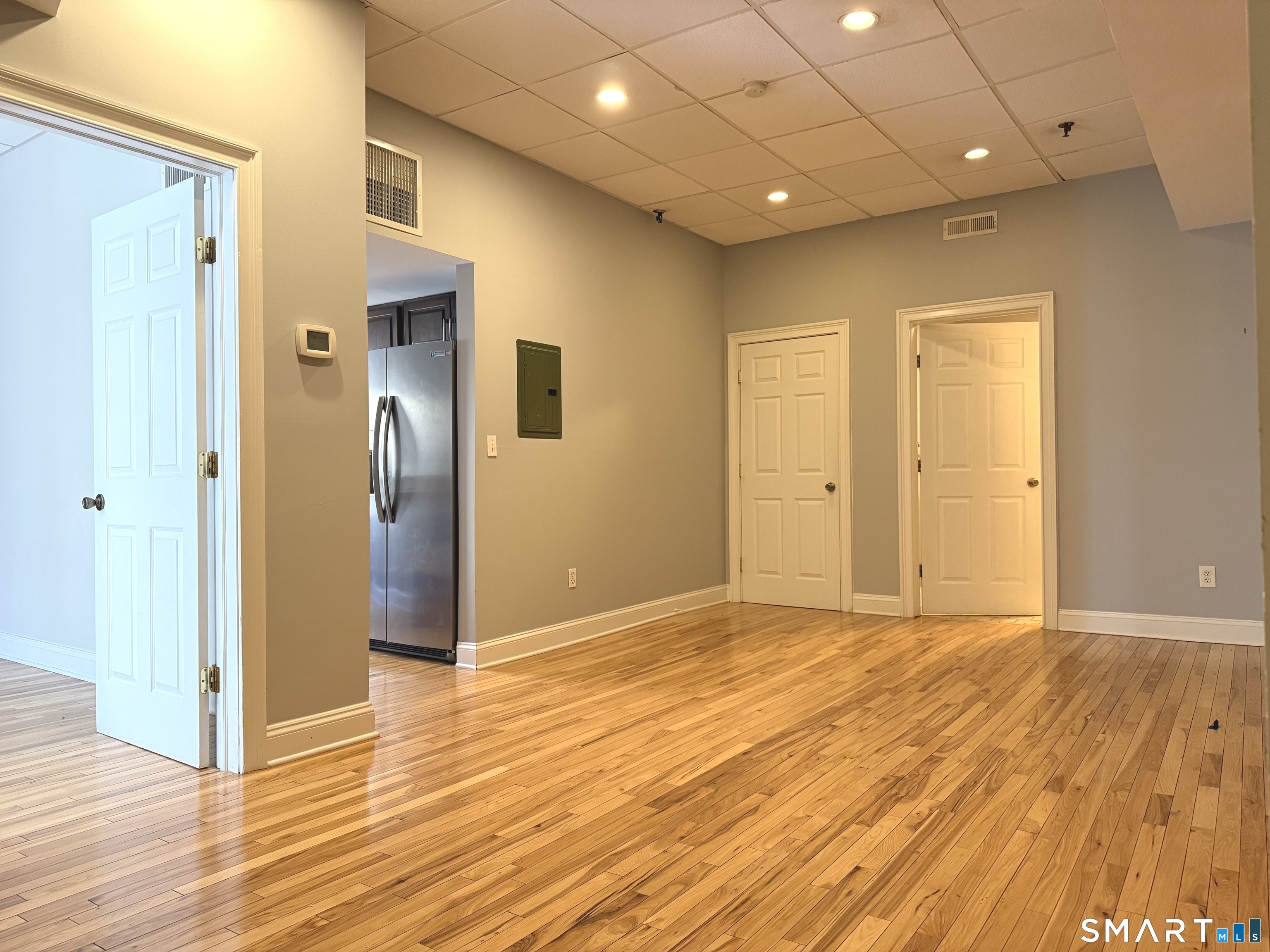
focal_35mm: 24
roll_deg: +0.3
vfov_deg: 56.8
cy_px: 476
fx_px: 881
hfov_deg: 71.6
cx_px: 635
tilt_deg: +0.8
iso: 400
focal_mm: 6.76
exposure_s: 1/60
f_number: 1.78
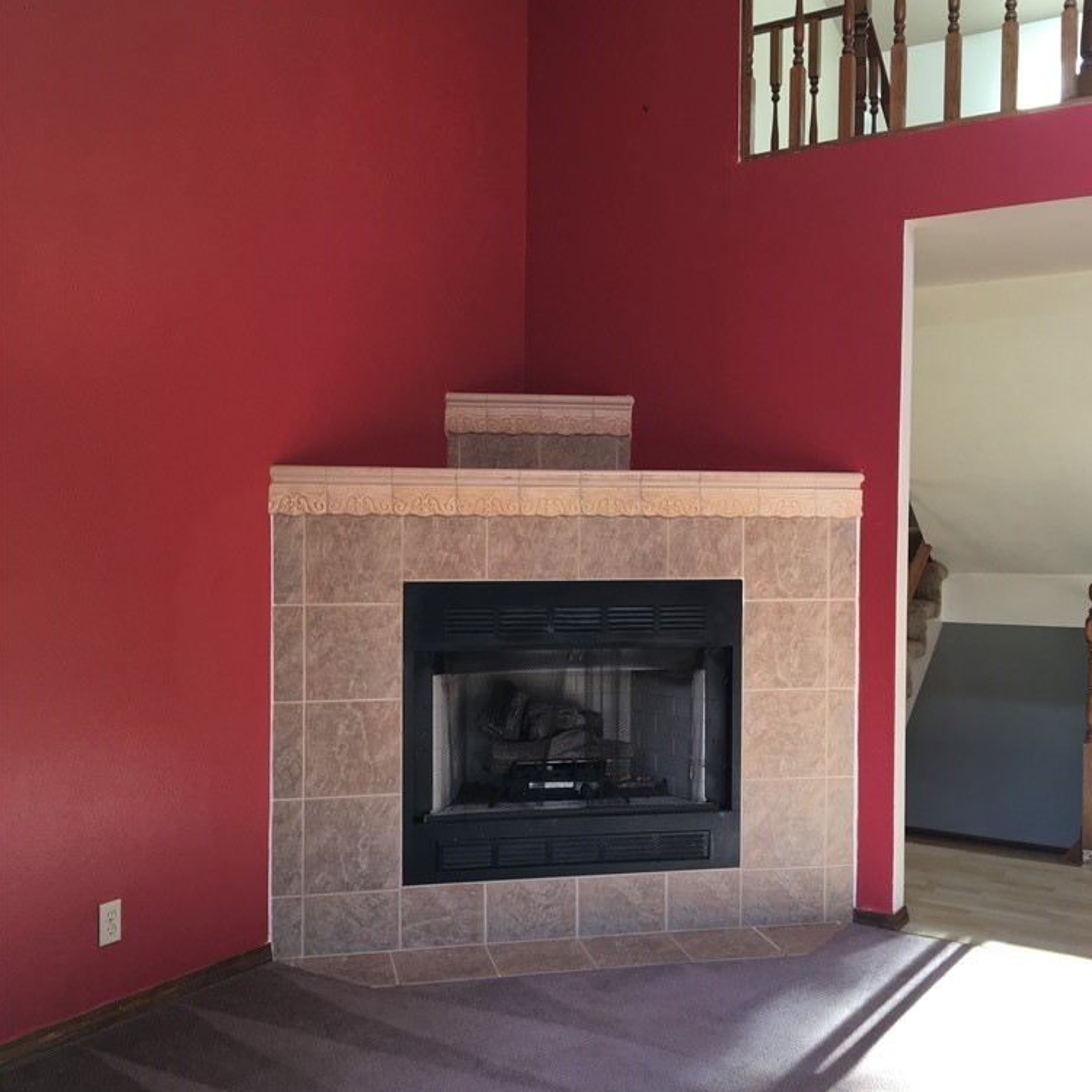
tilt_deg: -1.7
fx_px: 1249
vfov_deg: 47.2
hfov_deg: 47.2
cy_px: 569
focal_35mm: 35
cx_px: 558
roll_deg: -1.7
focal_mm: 4.15
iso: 40
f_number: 2.2
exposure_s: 1/120
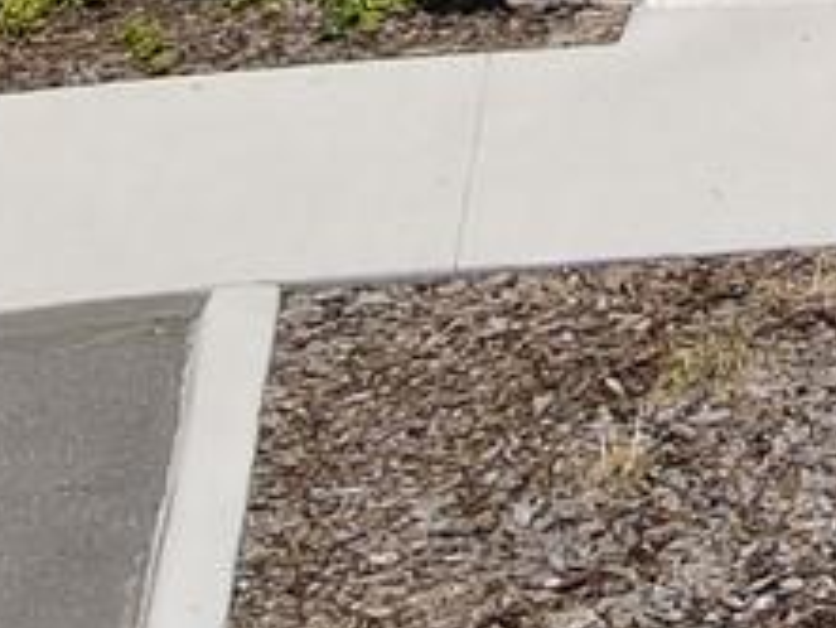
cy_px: -1320
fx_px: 4205
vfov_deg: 7.4
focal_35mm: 174
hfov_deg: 10.6
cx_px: 1517
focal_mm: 4.5
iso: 100
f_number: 2.8
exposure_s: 1/1000
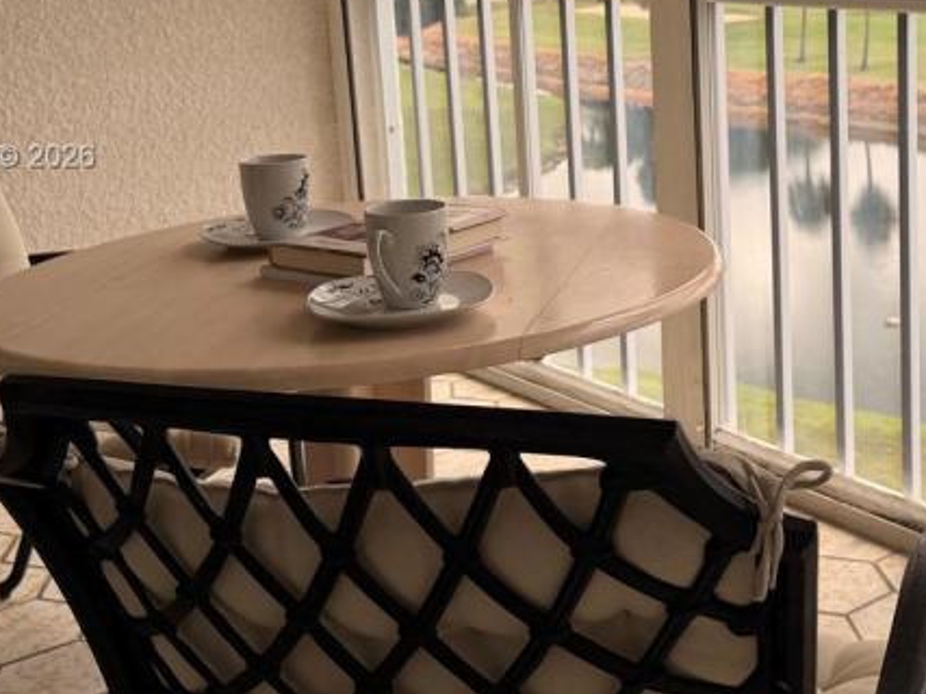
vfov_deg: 26.6
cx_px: 731
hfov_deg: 34.5
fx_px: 1444
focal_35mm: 54
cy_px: 158
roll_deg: +3.2
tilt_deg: -9.3
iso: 80
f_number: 1.78
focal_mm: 6.76
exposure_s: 1/622
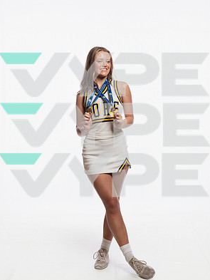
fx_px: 445
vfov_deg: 34.9
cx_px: 105
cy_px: 125
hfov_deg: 26.6
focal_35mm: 55
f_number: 5.6
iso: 640
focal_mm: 50
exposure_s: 1/250
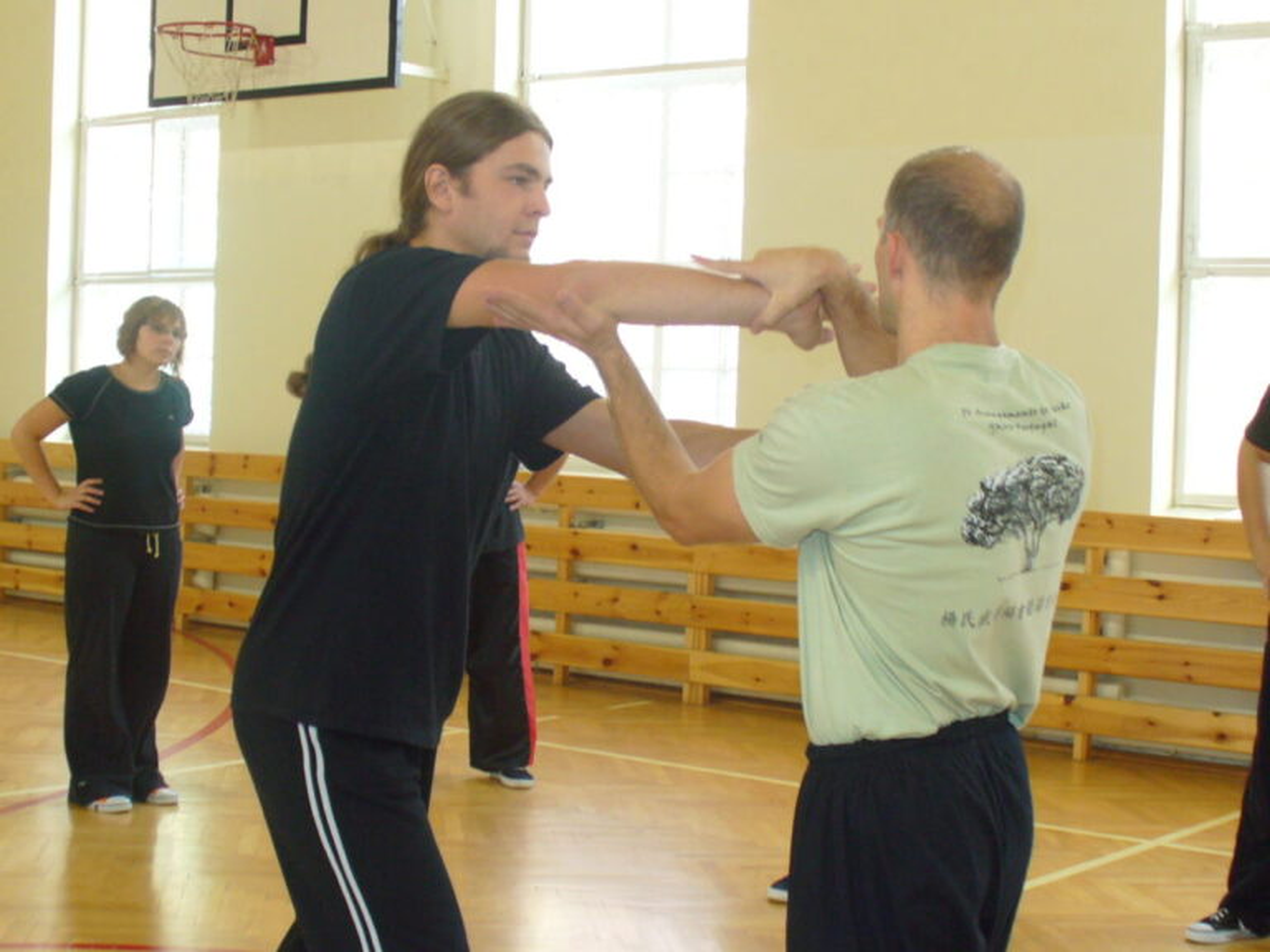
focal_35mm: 57
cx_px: 635
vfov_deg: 25.7
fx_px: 2091
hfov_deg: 33.8
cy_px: 476
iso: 100
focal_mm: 7
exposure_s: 1/25
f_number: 2.9
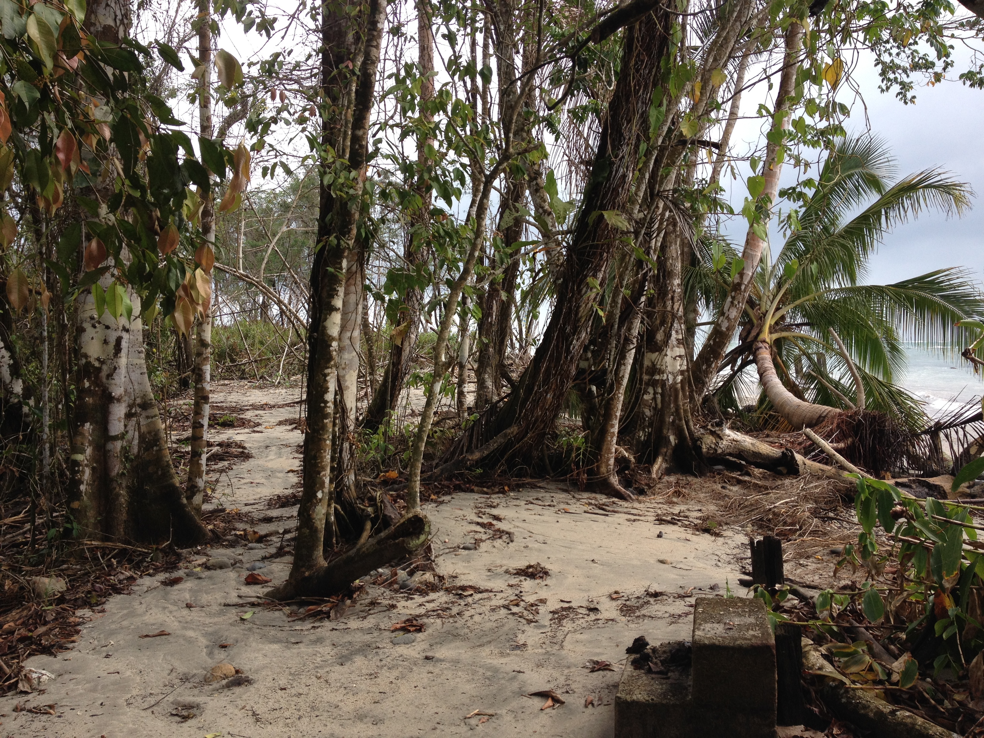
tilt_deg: -6.2
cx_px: 492
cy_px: 369
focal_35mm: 35
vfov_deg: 40.7
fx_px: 995
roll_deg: +0.5
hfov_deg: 52.6
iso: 50
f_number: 2.4
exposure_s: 1/488
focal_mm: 4.28
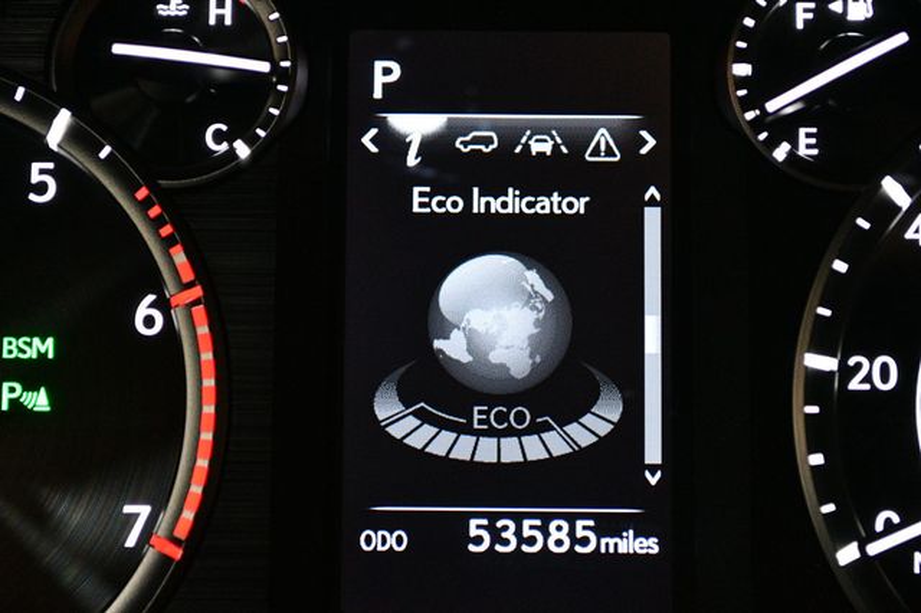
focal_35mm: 69
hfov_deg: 29.3
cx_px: 460
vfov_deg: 19.7
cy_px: 306
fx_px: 1764
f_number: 5.3
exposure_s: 1/60
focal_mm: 46
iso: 5000
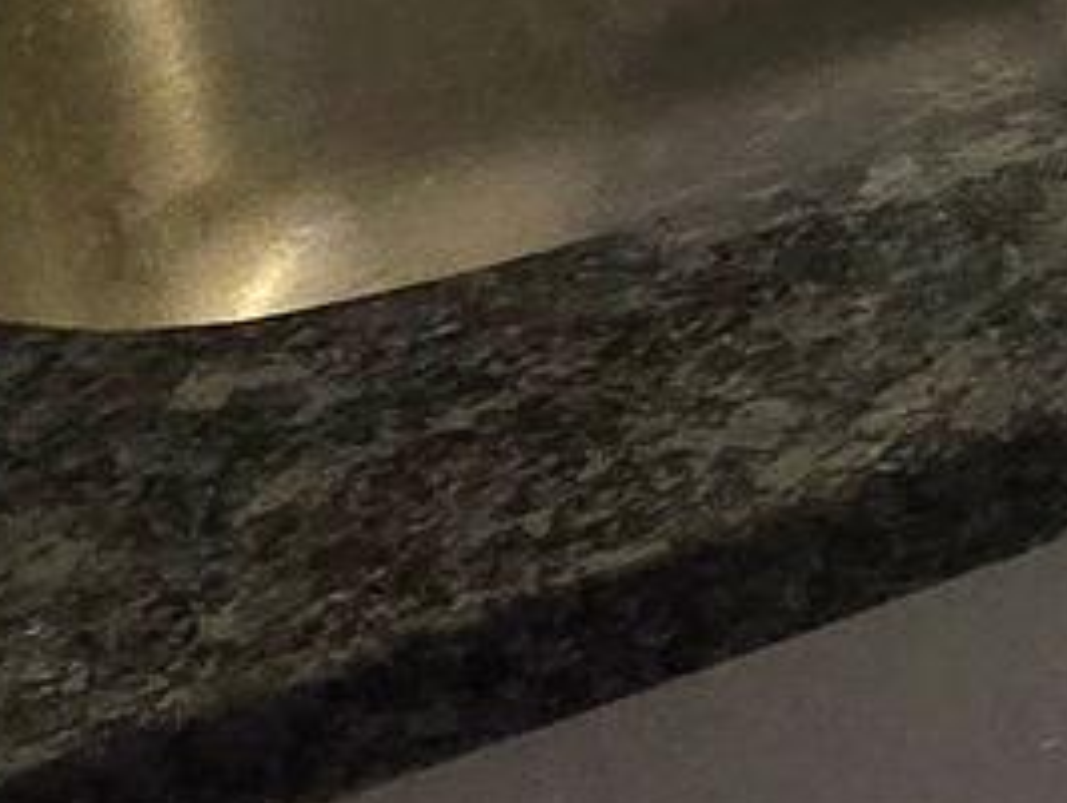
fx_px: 3085
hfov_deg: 13.3
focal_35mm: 100
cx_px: 2704
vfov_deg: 12.8
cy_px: -843
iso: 400
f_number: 2.2
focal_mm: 2.2
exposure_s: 1/60
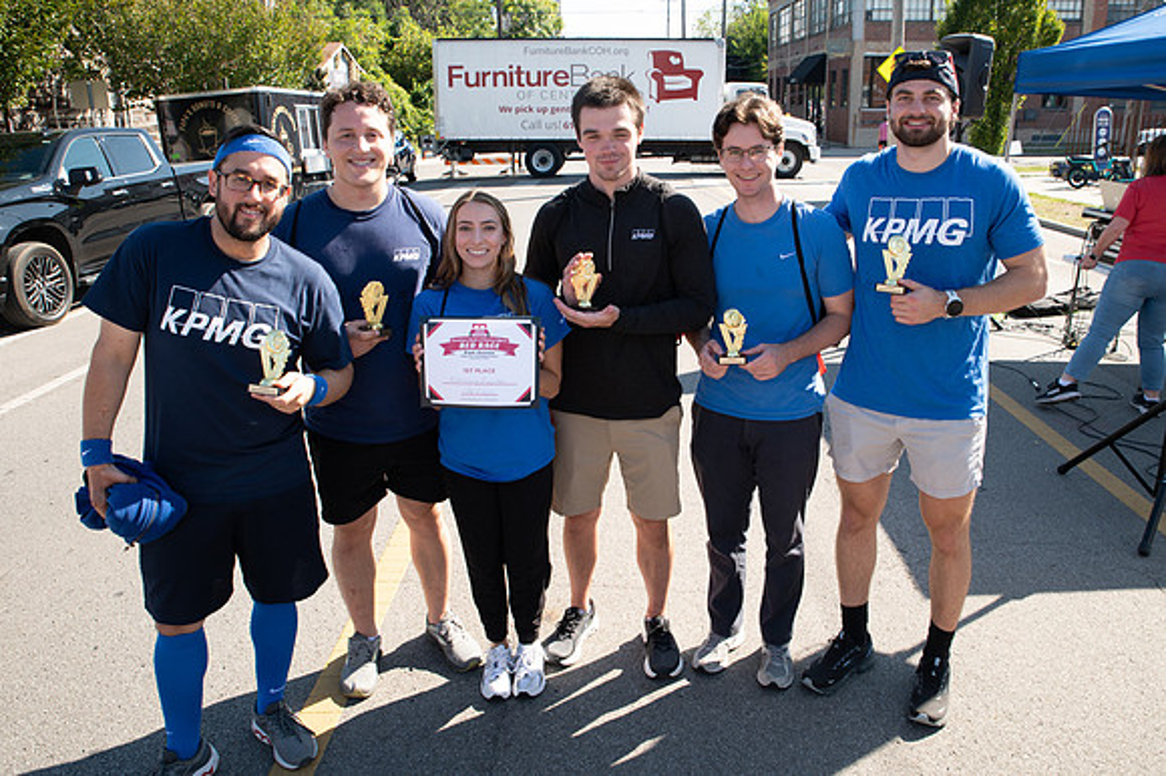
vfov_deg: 48.2
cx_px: 610
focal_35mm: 27
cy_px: 354
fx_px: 866
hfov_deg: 67.8
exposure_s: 1/200
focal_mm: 24
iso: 320
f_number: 8
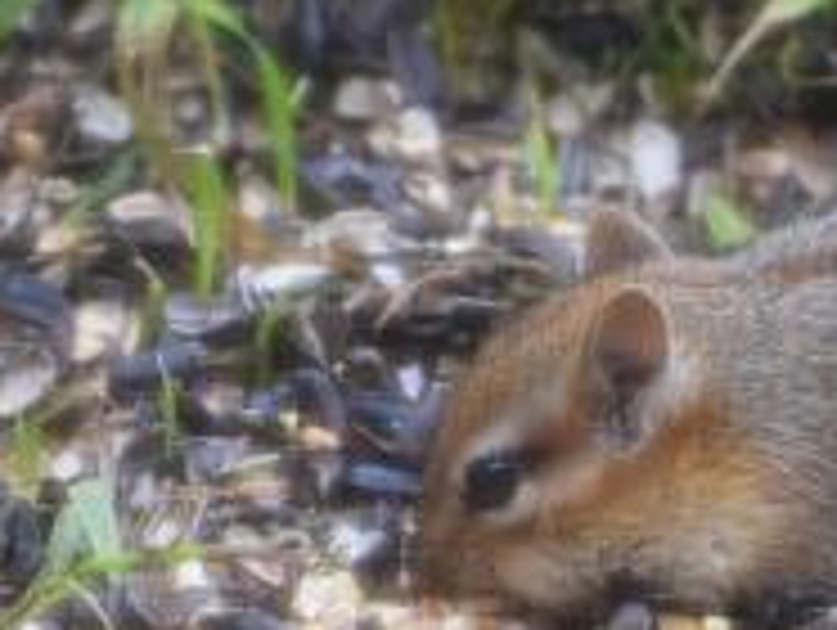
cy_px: 464
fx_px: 29271
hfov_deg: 1.6
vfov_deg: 1.2
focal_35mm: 1209
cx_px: 909
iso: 800
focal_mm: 260
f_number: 5.6
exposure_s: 1/250
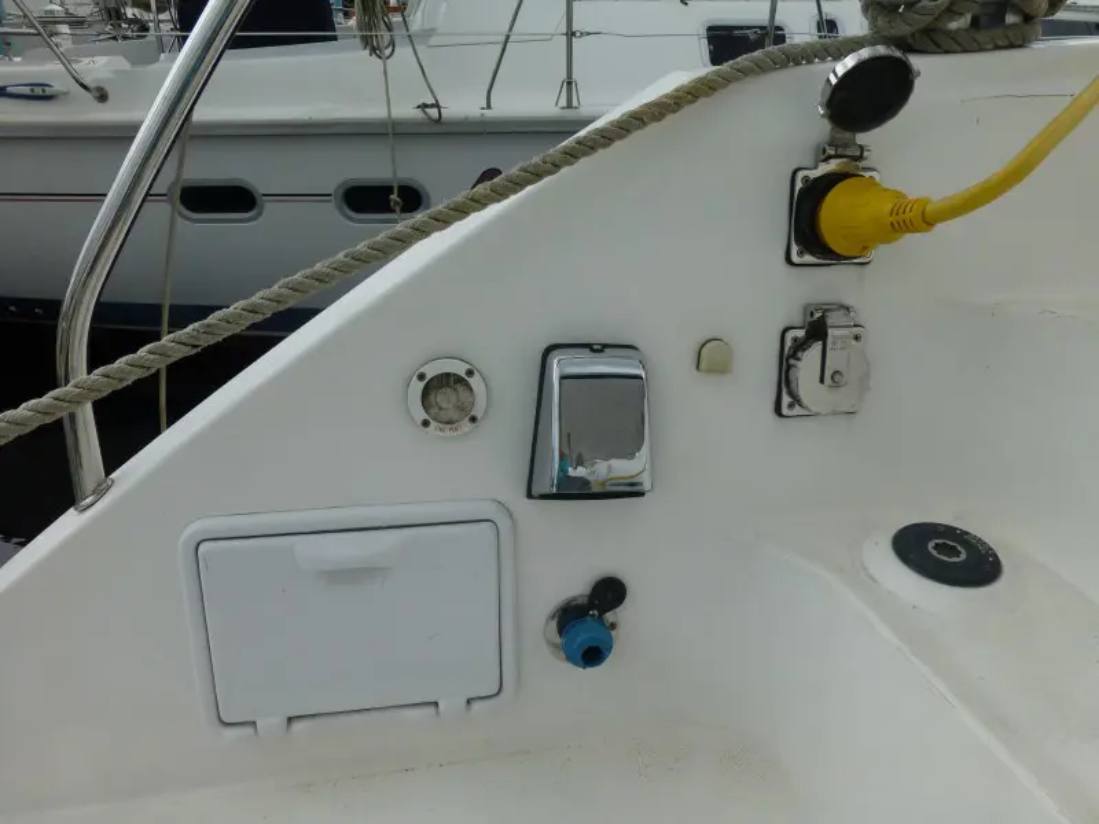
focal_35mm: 24
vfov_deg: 56.8
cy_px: 412
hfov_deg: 71.6
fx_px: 762
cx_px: 550
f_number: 4
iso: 100
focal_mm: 4.3
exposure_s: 1/500
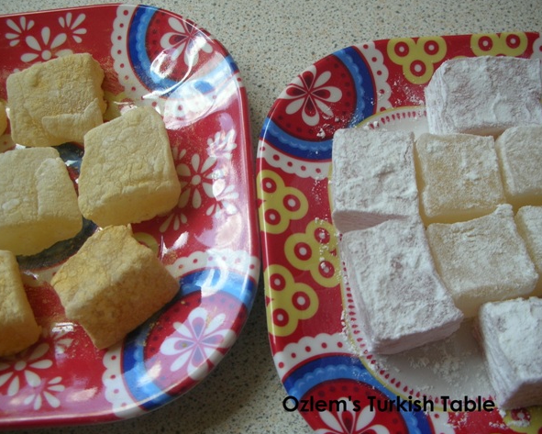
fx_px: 594
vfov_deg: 40.1
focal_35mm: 37
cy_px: 216
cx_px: 269
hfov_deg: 49.1
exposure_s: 1/64
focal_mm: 5.8
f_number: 3
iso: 50
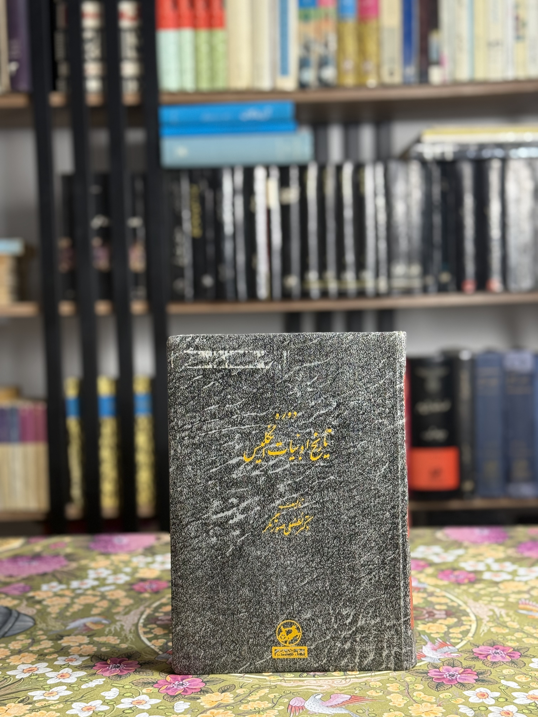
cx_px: 269
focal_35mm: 48
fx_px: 995
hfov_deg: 30.3
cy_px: 358
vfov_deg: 39.7
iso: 200
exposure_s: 1/100
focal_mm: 6.76
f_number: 1.78
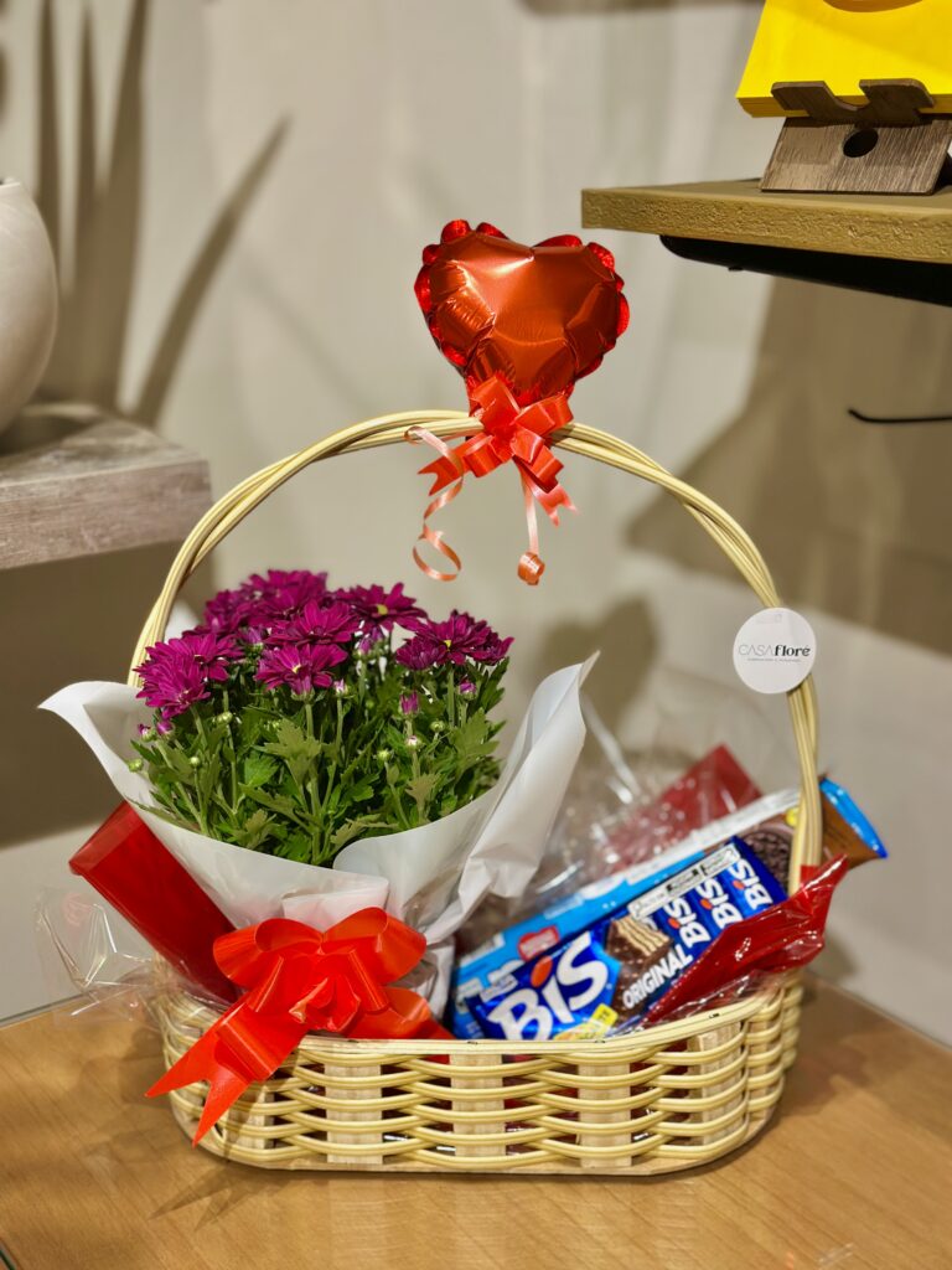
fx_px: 1760
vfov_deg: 39.7
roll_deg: +0.5
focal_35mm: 48
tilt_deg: -17.1
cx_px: 476
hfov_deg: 30.3
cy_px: 635
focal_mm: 6.86
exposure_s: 1/60
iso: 160
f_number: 1.78
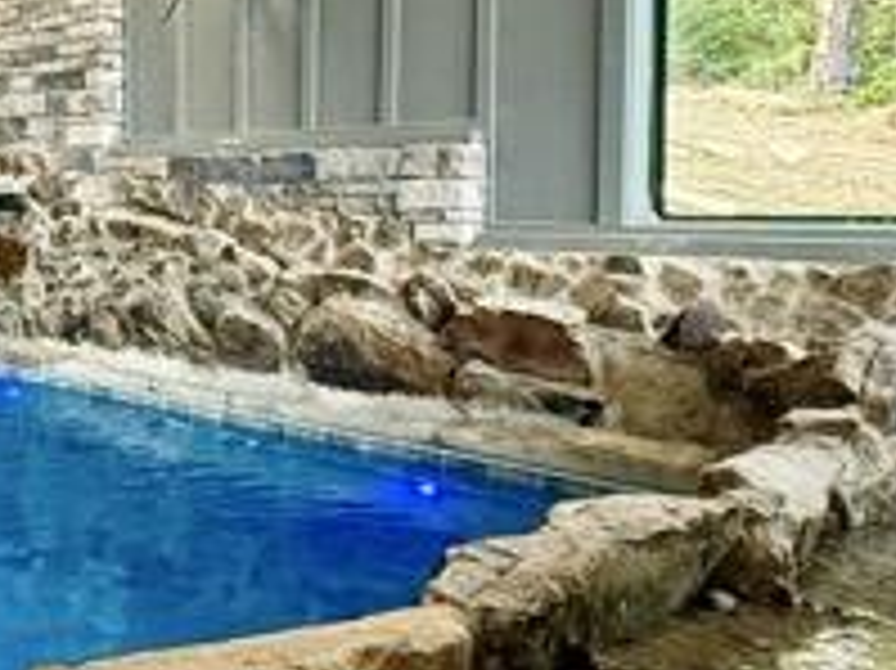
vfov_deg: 32.0
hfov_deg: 35.8
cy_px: 247
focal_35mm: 45
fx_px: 1164
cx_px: -95
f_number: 2.2
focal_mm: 2.22
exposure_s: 1/60
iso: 320
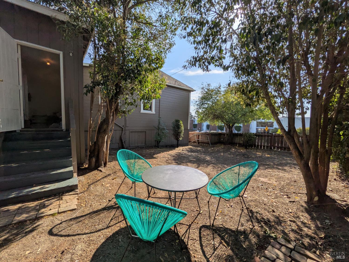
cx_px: 174
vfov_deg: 85.7
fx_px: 141
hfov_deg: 102.1
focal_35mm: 14
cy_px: 131
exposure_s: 1/3322
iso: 49
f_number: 2.2
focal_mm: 1.83
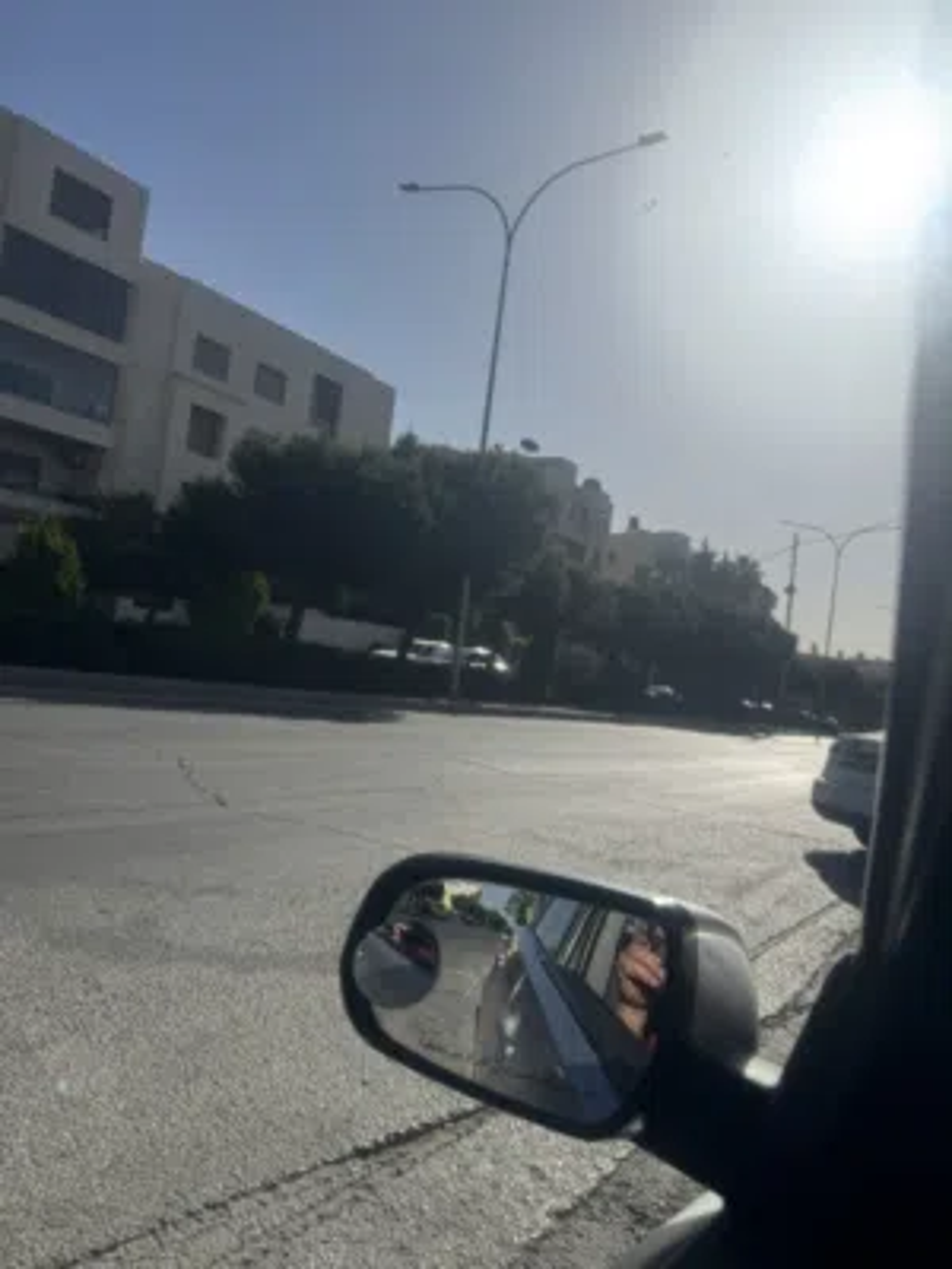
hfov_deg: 56.8
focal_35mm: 24
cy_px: 634
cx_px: 476
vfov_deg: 71.6
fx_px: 880
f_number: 1.78
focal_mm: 6.76
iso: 64
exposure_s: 1/12346
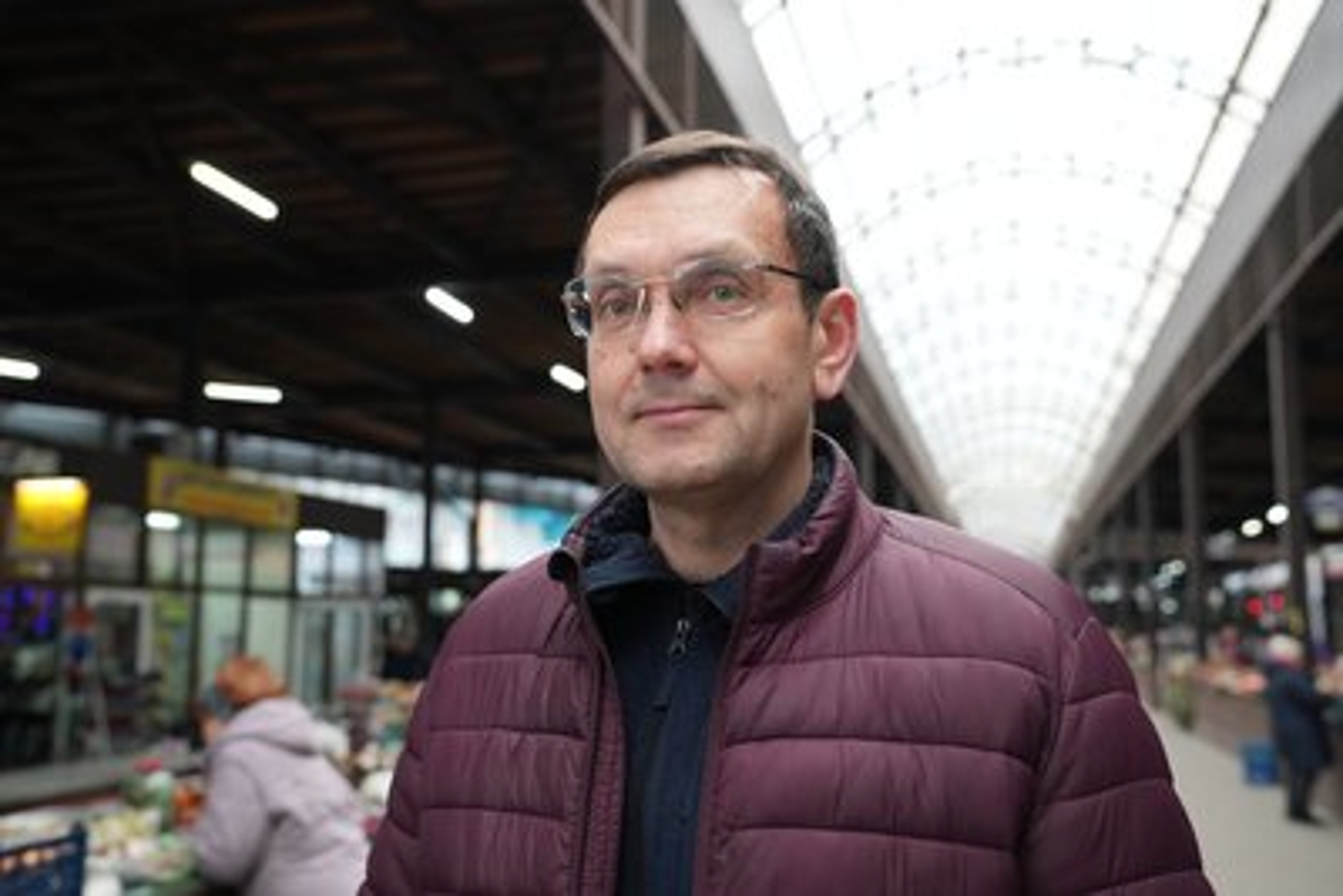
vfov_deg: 35.1
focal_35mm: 38
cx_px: 672
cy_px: 448
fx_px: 1418
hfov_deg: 50.7
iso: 1250
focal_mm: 38
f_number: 4
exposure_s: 1/160
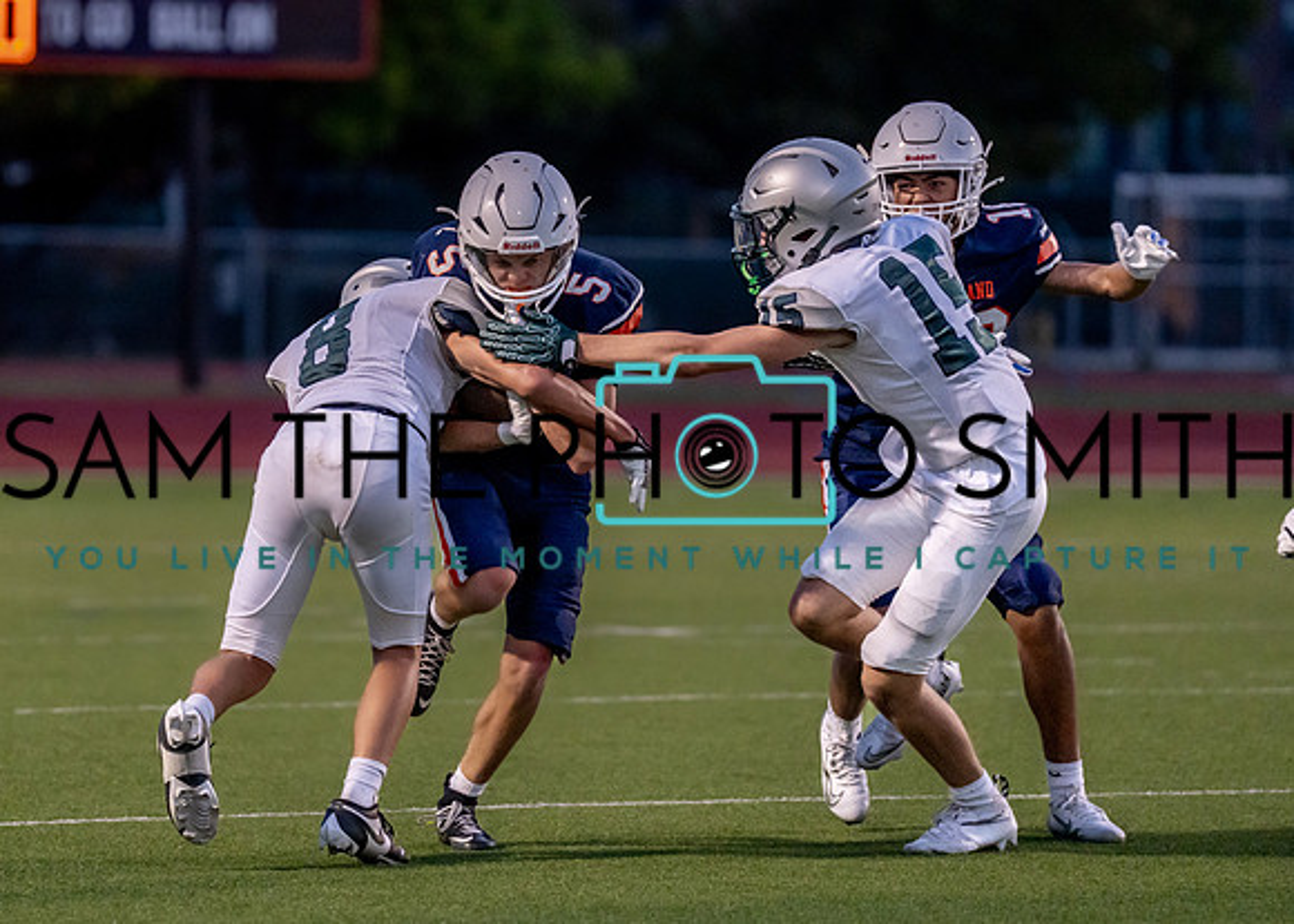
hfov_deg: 6.4
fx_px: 11553
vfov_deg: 4.6
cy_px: 333
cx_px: 458
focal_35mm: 314
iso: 2000
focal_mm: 200
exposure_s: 1/1000
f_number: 2.8
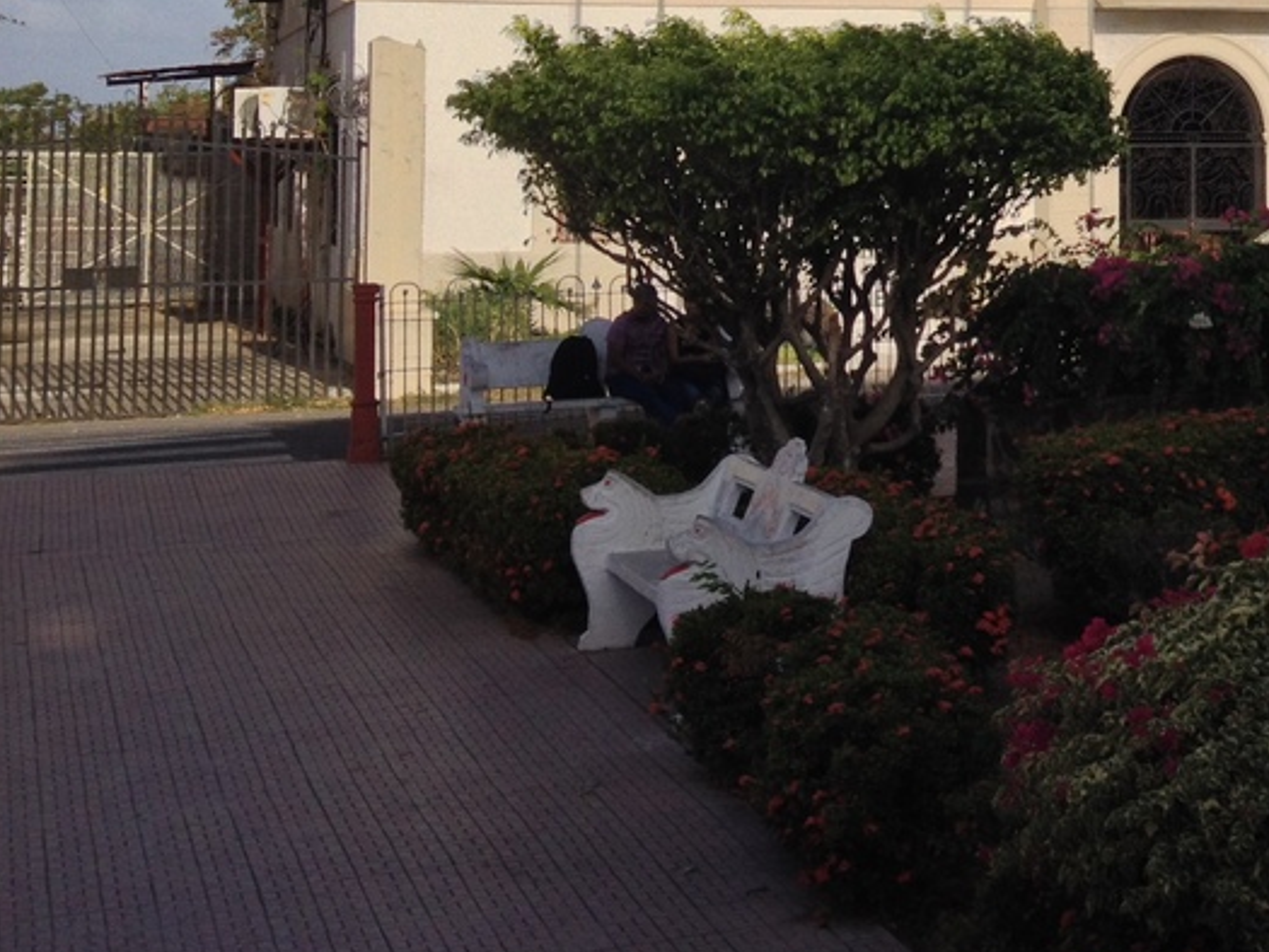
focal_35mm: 80
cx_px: 1443
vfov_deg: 18.0
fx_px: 2933
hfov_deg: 22.8
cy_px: -17
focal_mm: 4.28
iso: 50
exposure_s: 1/2513
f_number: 2.4
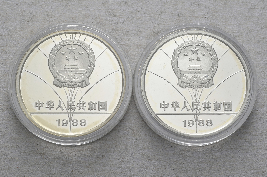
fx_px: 533
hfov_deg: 28.1
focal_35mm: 72
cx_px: 134
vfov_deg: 18.8
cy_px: 88
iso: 400
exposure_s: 1/250
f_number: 14
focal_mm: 48
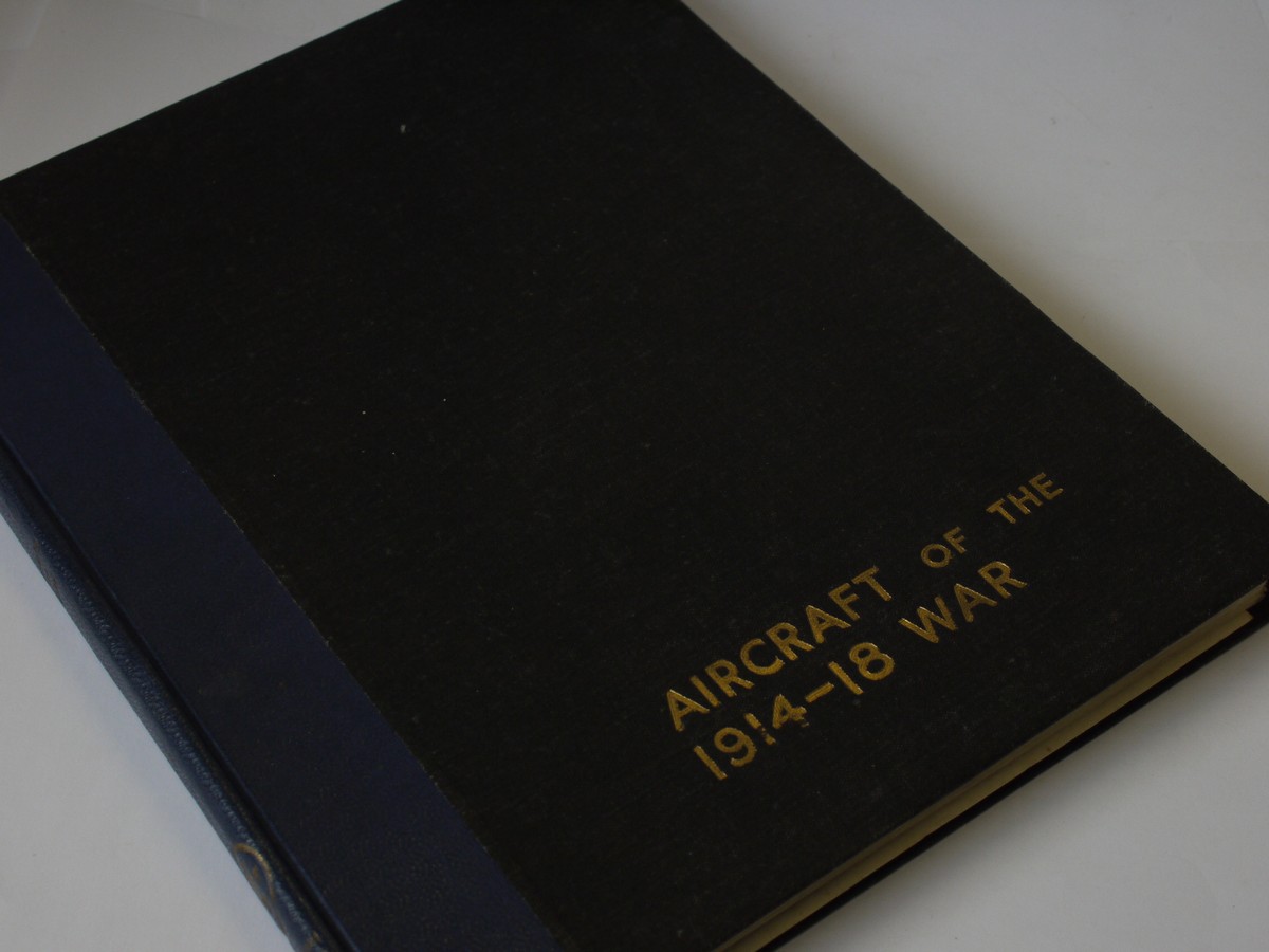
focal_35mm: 60
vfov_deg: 24.4
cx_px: 634
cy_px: 476
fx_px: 2200
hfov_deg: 32.2
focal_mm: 30
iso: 400
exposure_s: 1/200
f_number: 7.1
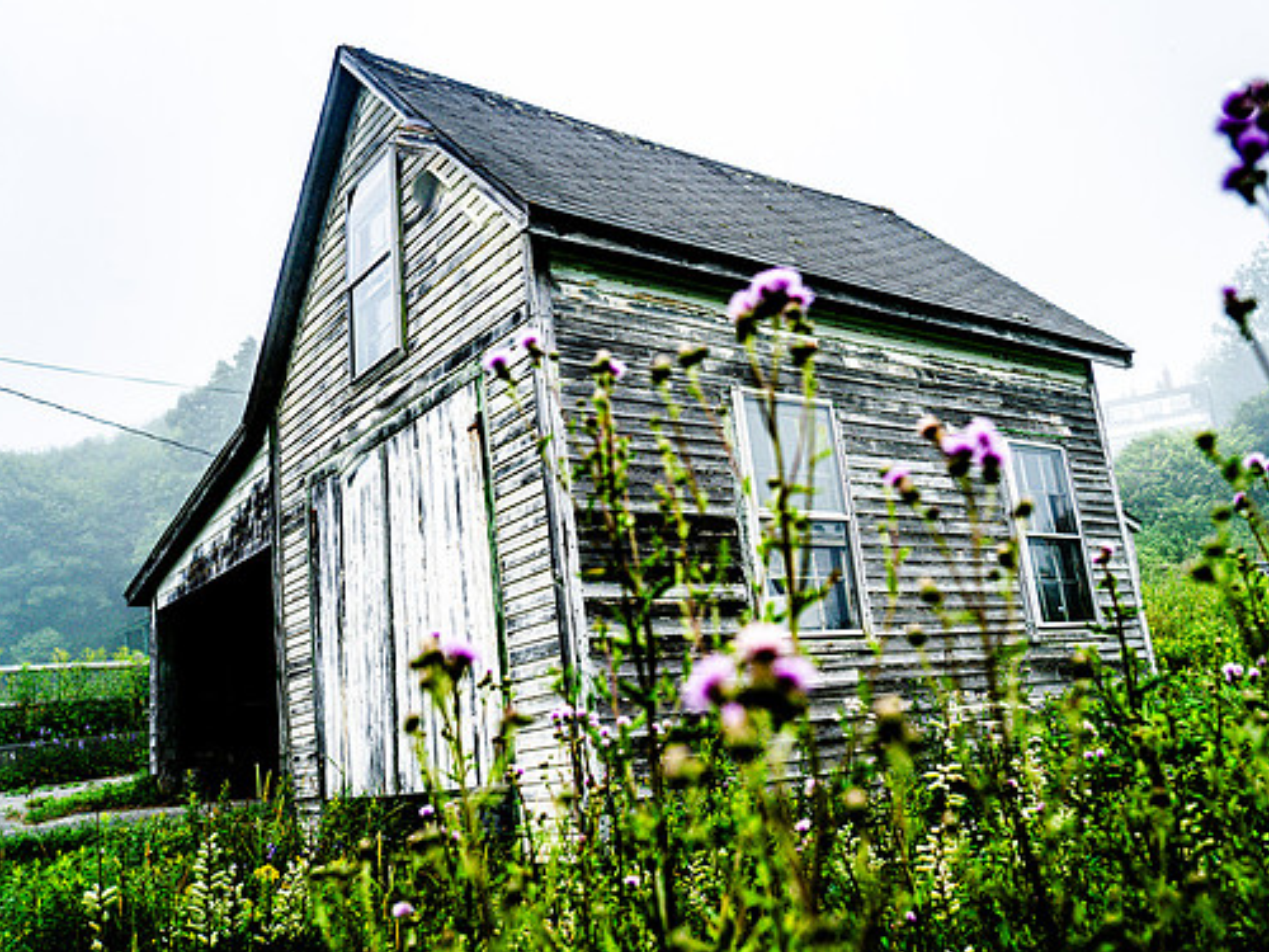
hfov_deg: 61.4
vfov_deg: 48.2
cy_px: 466
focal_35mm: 29
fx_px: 1063
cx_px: 718
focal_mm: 26
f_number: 4
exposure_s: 1/1000
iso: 200
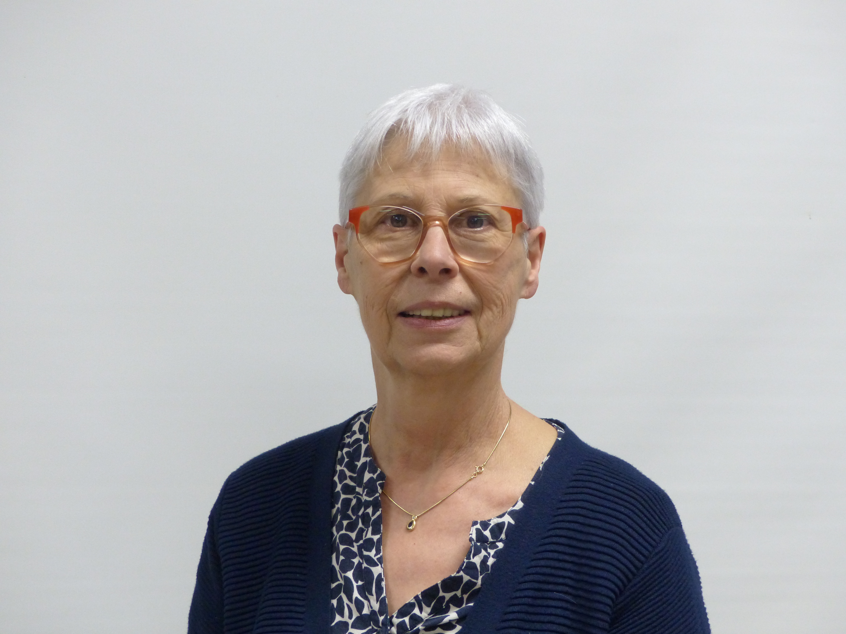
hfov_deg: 26.0
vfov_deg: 19.6
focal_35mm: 75
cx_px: 423
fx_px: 1833
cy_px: 317
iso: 400
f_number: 2.8
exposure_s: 1/60
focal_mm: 13.5
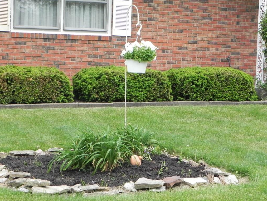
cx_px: 134
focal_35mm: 96
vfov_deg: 15.4
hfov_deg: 20.4
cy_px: 101
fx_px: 741
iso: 160
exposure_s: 1/239
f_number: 5
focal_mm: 16.9
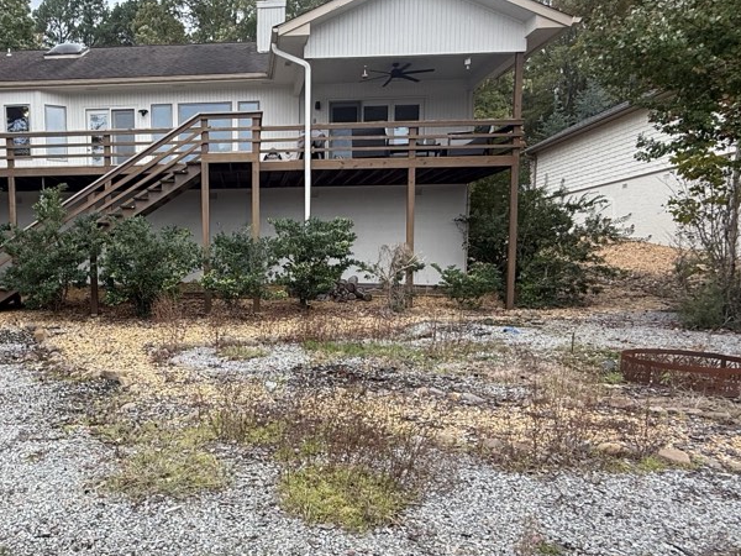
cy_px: 324
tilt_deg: -5.8
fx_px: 599
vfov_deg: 49.5
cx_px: 206
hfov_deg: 60.7
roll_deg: +0.5
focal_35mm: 28
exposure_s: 1/300
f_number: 2.2
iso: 50
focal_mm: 2.22
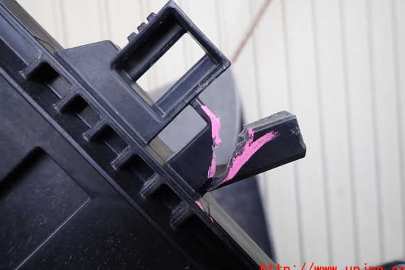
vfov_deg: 47.8
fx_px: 304
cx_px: 208
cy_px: 121
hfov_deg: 67.4
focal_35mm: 27
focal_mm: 4.5
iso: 100
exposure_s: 1/125
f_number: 2
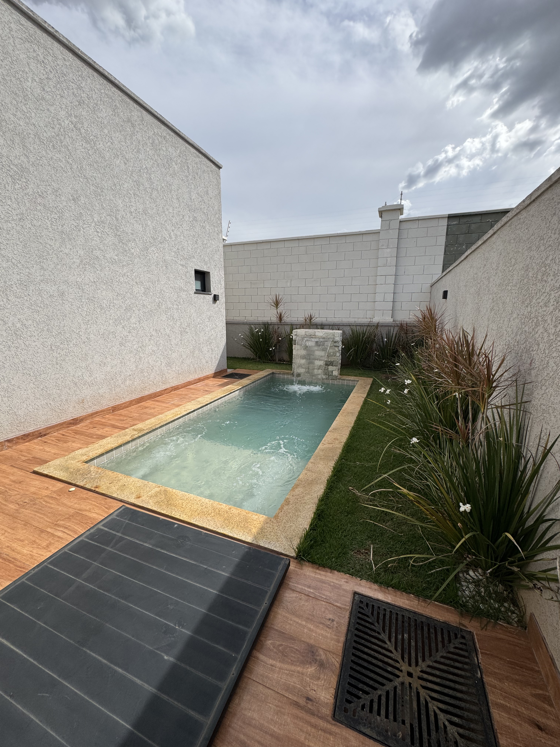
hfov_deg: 85.7
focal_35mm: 14
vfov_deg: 102.1
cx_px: 280
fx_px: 302
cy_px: 374
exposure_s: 1/2770
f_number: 2.2
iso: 50
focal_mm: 2.22
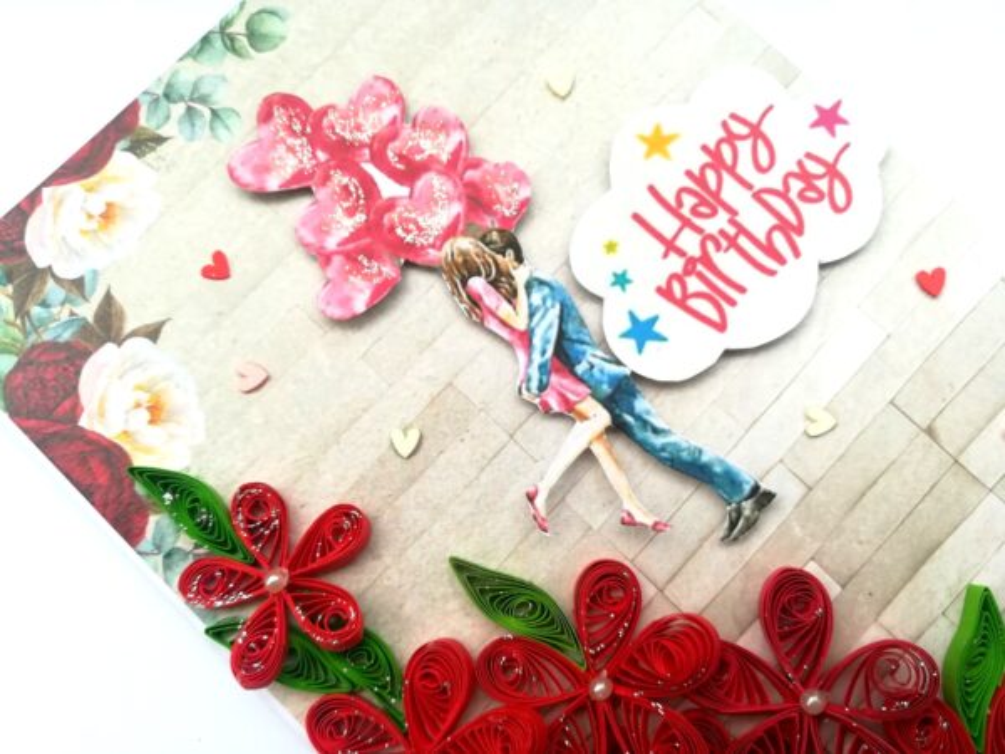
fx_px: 755
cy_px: 377
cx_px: 502
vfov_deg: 53.1
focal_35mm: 26
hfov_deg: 67.3
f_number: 2.2
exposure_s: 1/102
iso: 50
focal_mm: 3.83
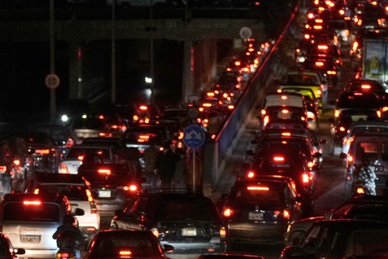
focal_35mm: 373
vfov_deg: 3.7
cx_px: 149
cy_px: 342
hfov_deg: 5.5
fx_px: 4020
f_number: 4
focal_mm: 127
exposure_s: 1/160
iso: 2500
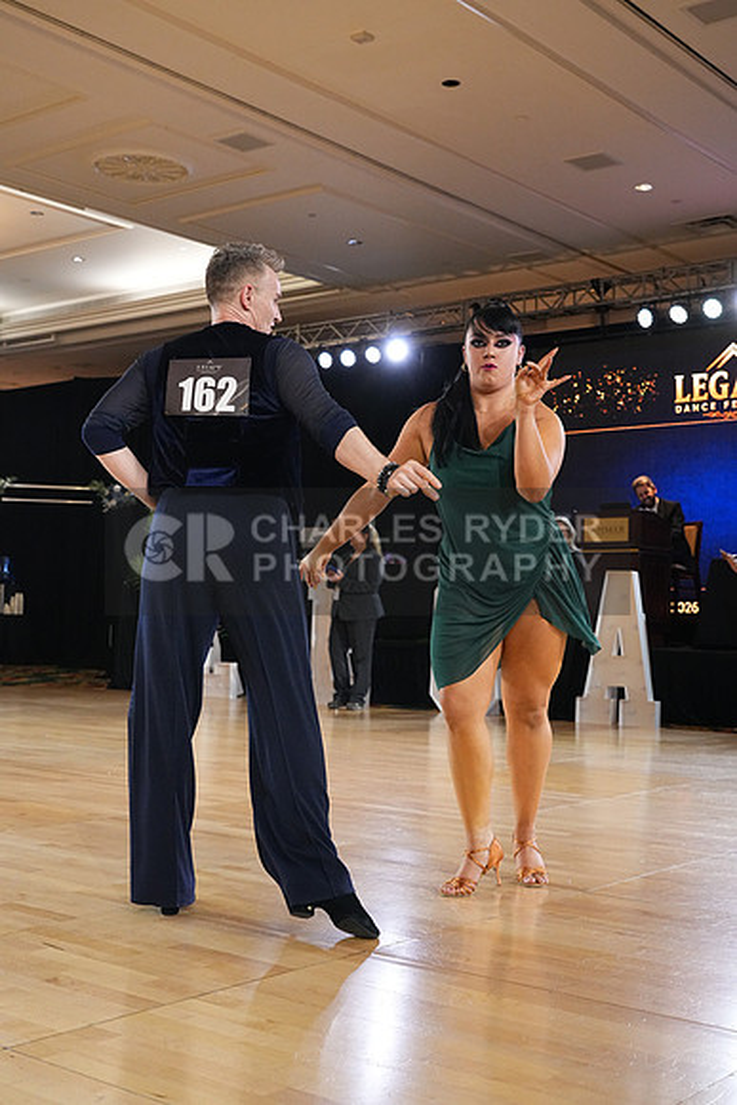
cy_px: 552
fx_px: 1289
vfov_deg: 46.4
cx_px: 368
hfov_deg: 31.9
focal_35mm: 42
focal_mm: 42
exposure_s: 1/200
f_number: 6.3
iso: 5000
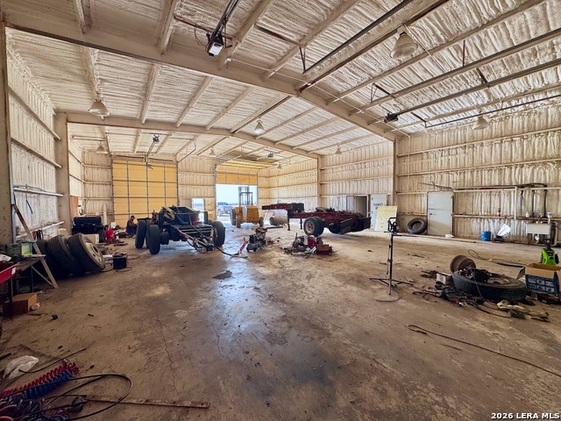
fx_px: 227
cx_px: 280
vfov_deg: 85.7
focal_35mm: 14
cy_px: 210
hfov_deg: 102.1
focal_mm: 2.22
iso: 50
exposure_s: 1/99
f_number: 2.2
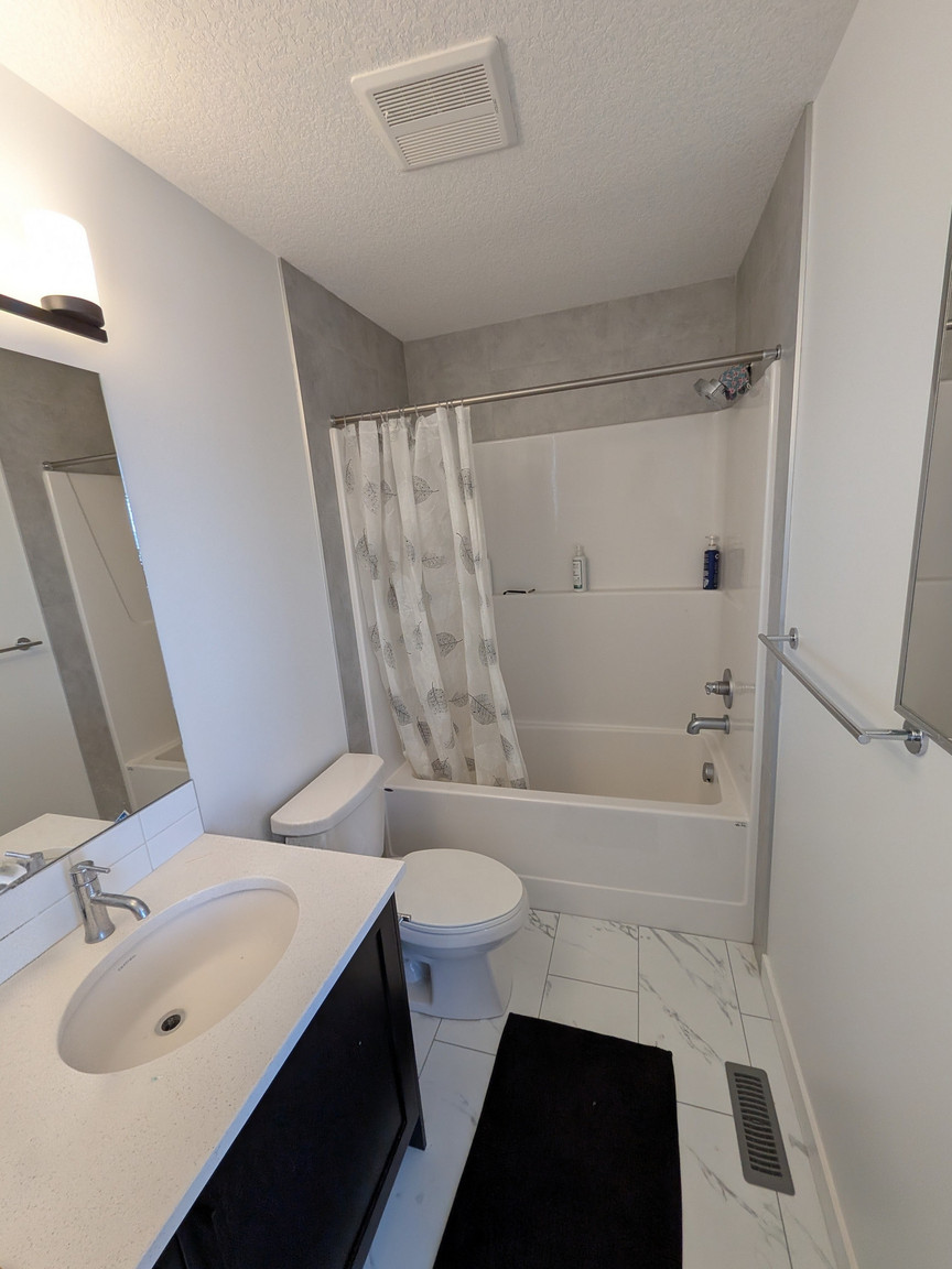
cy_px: 634
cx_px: 476
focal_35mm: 13
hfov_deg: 89.9
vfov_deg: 106.2
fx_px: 477
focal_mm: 1.54
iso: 93
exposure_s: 1/120
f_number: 2.2
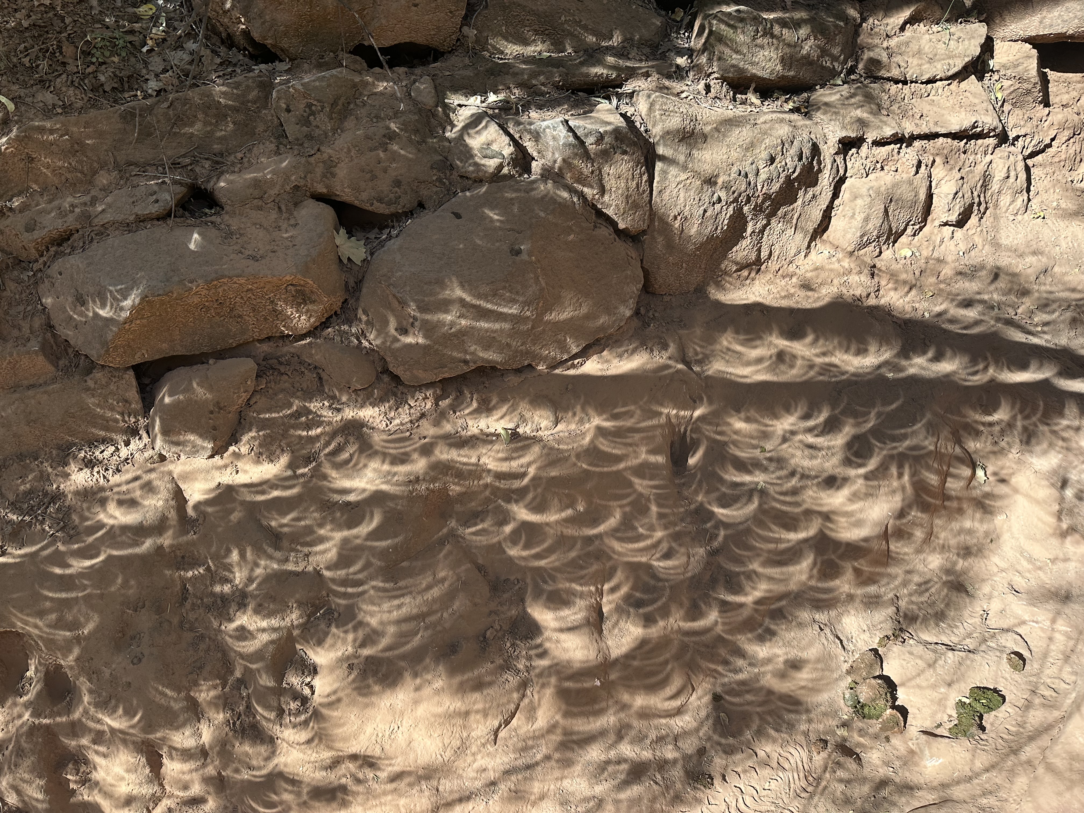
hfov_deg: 71.6
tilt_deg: -41.4
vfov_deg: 56.8
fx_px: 752
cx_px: 542
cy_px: 406
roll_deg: -1.7
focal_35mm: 24
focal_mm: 6.86
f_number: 1.78
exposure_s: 1/121
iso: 100
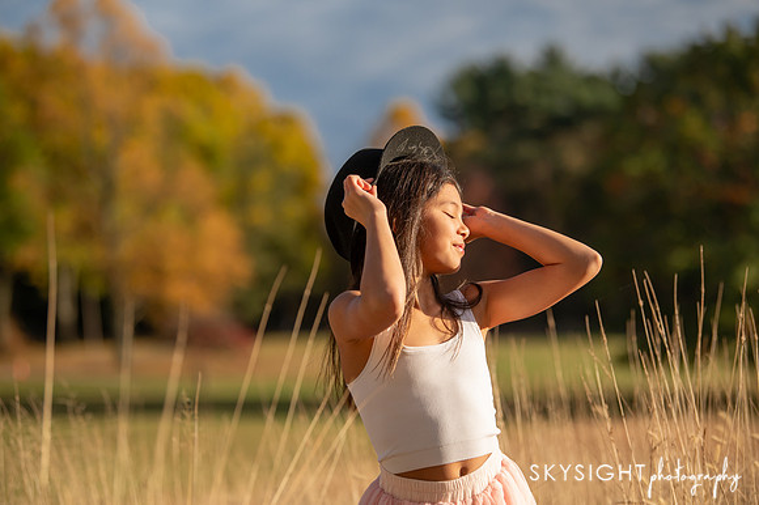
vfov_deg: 12.2
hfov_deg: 18.3
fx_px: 2360
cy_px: 252
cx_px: 380
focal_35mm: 112
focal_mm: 112
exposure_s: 1/8000
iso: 500
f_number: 2.8
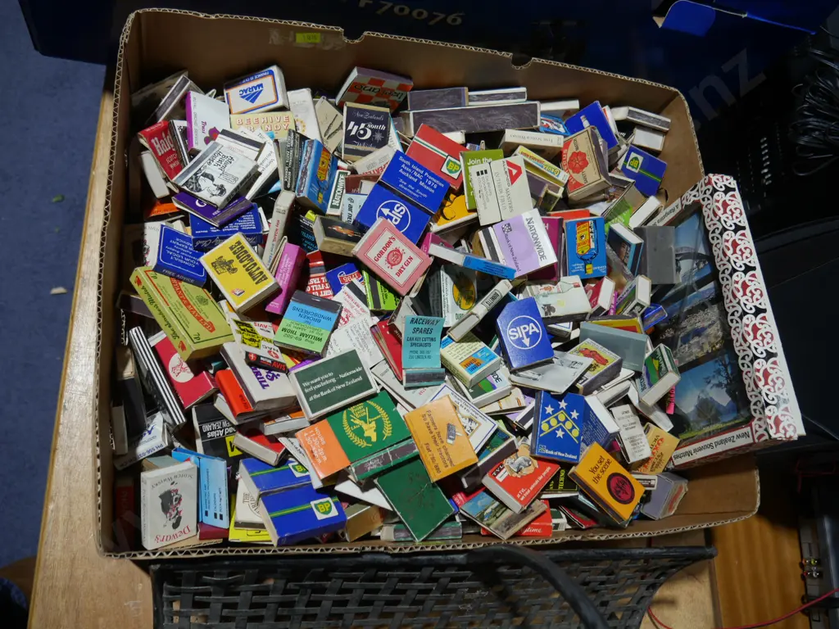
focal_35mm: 28
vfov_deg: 49.7
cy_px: 314
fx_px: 679
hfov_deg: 63.4
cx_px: 420
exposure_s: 1/80
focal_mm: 14
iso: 200
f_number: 3.5
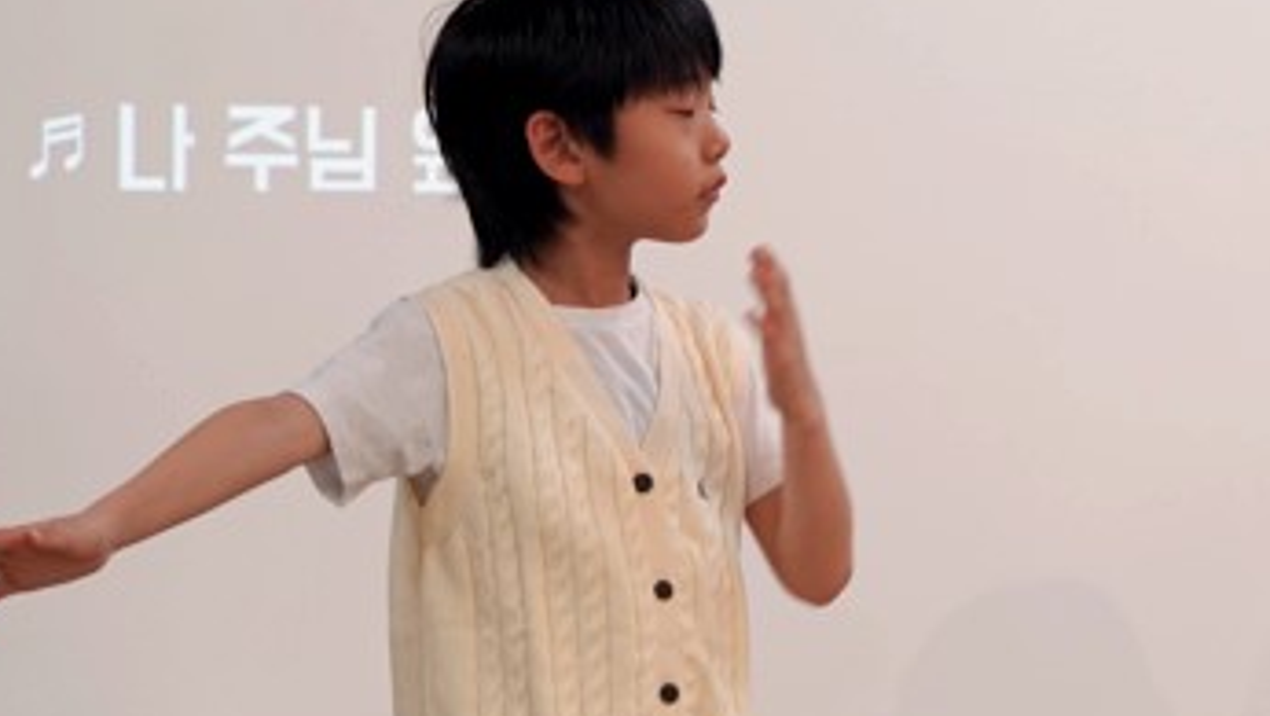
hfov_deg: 6.0
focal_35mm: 357
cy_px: 404
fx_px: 12028
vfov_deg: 3.4
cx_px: 1600
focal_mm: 131
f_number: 4
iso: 500
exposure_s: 1/160
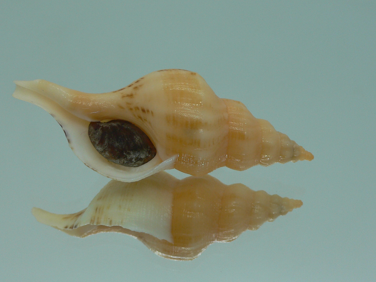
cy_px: 150
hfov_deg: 42.0
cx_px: 165
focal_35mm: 45
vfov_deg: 32.2
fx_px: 489
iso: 80
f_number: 2.8
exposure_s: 1/60
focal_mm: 4.6
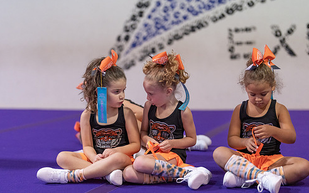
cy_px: 122
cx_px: 160
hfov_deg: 29.0
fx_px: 598
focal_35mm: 71
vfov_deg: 18.3
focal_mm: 50
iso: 1250
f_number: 1.2
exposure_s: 1/640
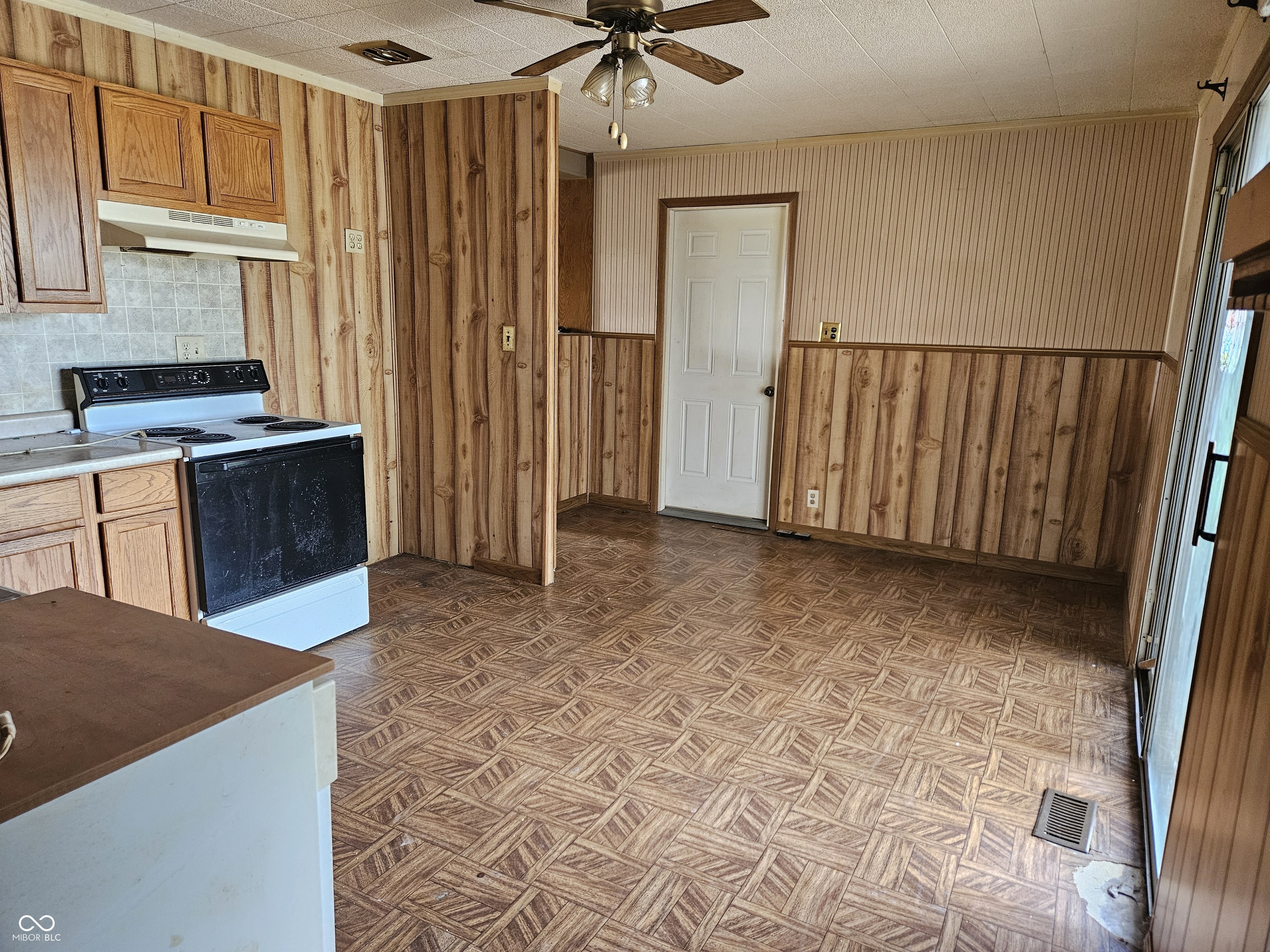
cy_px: 476
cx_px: 635
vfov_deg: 58.9
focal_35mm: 23
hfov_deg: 73.9
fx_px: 844
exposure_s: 1/120
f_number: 1.8
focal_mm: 5.4
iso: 400
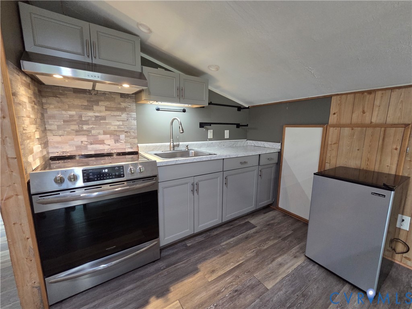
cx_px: 206
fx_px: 155
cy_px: 154
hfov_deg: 106.2
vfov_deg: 89.9
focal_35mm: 13
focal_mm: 2.2
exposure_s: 1/60
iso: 640
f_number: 2.2
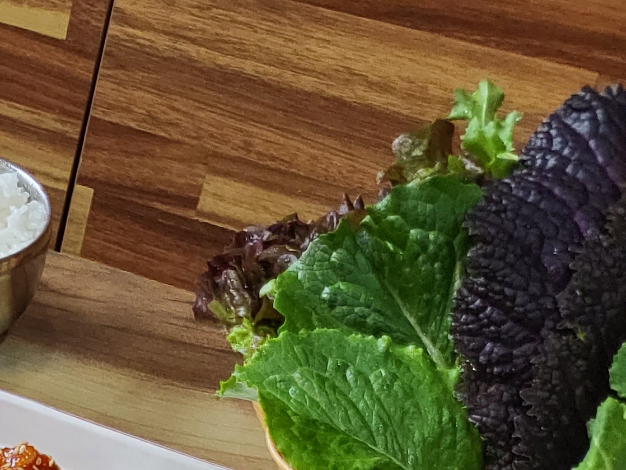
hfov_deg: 17.9
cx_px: -414
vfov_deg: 14.2
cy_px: 820
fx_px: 1682
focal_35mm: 93
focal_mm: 4.25
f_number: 1.8
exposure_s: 1/119
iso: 200
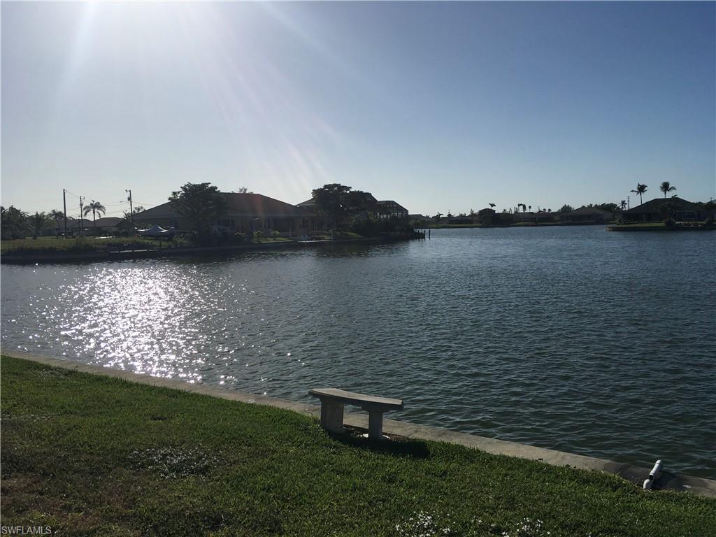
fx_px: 600
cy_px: 268
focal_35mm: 29
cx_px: 358
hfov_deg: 61.7
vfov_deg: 48.2
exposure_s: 1/6410
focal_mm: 4.15
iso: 25
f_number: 2.2
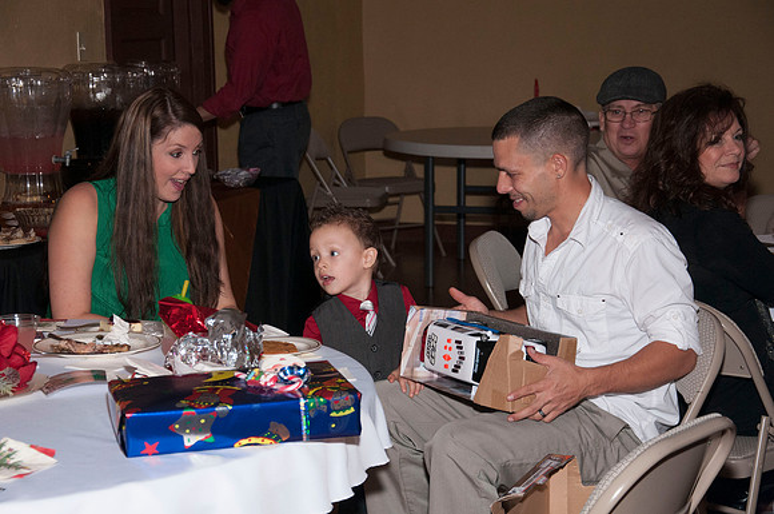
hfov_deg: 26.0
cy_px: 257
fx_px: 1675
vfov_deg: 17.4
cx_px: 387
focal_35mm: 78
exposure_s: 1/80
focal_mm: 52
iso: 800
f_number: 5.6
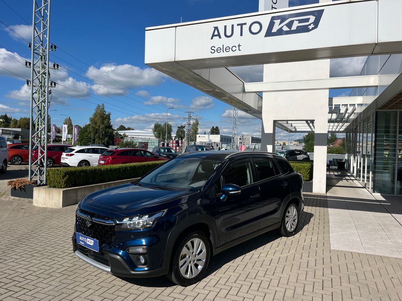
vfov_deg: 53.1
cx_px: 201
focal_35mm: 26
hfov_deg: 67.3
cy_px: 150
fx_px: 302
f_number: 1.6
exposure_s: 1/6897
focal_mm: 5.1
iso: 50
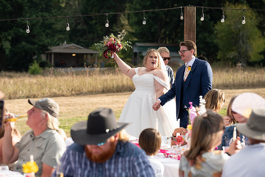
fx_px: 854
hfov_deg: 17.6
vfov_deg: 11.8
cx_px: 132
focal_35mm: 116
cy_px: 88
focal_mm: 116
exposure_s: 1/1600
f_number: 4.5
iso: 400
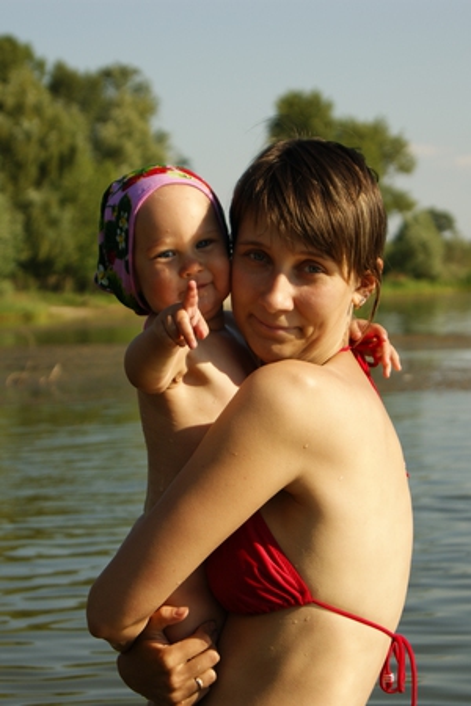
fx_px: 1619
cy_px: 353
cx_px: 236
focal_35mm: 82
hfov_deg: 16.6
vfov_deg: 24.6
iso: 100
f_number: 5.6
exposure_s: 1/640
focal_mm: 55
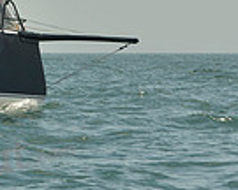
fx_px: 1993
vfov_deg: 5.4
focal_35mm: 283
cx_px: -263
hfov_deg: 6.6
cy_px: -71
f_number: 9
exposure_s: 1/1250
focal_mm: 70
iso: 280
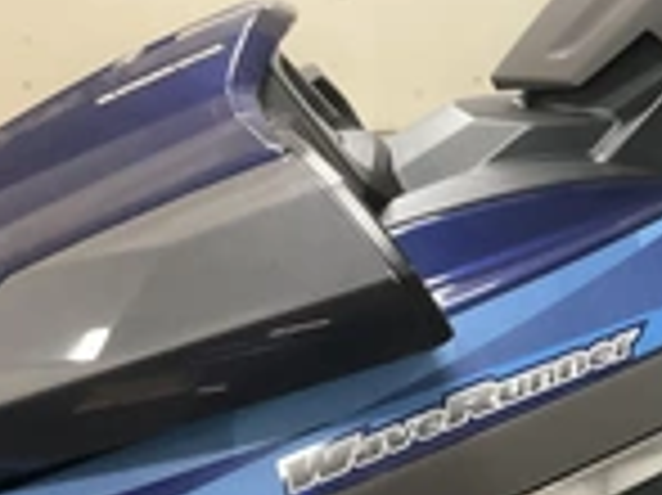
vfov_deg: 18.4
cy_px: 410
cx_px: 770
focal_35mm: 79
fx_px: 1510
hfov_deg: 22.9
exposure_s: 1/60
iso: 250
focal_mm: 3
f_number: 1.8
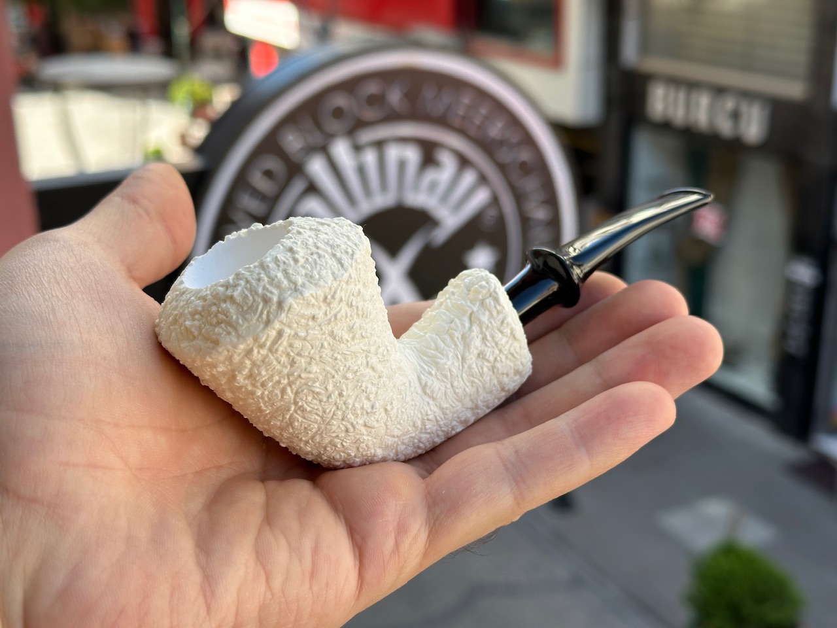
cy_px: 314
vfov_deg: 30.3
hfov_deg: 39.7
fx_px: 1161
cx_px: 418
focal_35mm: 48
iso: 64
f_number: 1.78
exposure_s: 1/601
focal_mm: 6.86
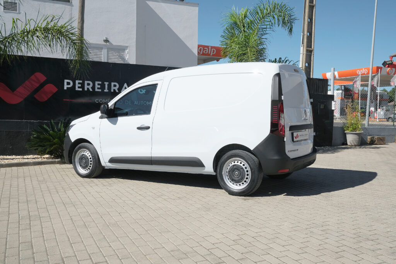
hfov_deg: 53.1
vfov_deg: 36.9
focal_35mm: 36
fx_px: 396
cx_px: 198
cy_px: 132
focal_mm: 24.2
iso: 160
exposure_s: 1/500
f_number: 9
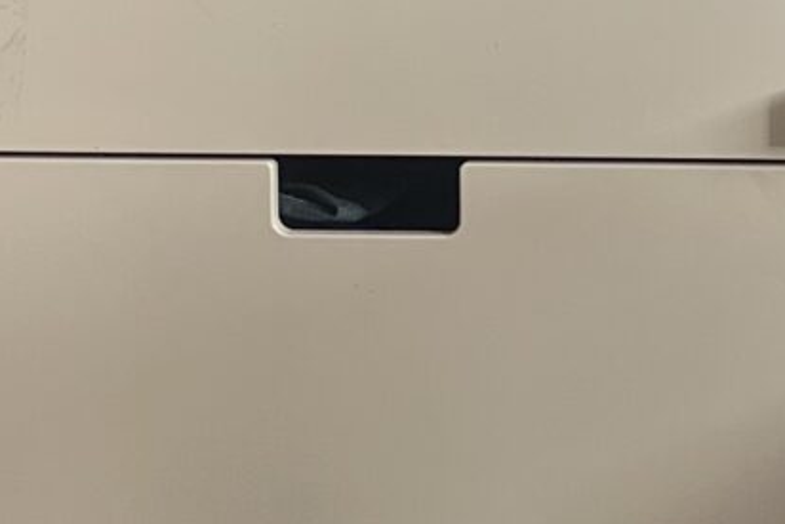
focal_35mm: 168
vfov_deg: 8.1
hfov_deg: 11.9
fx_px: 3664
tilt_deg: -7.6
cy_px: -36
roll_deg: -0.2
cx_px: 958
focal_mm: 5.7
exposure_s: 1/121
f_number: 1.5
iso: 100
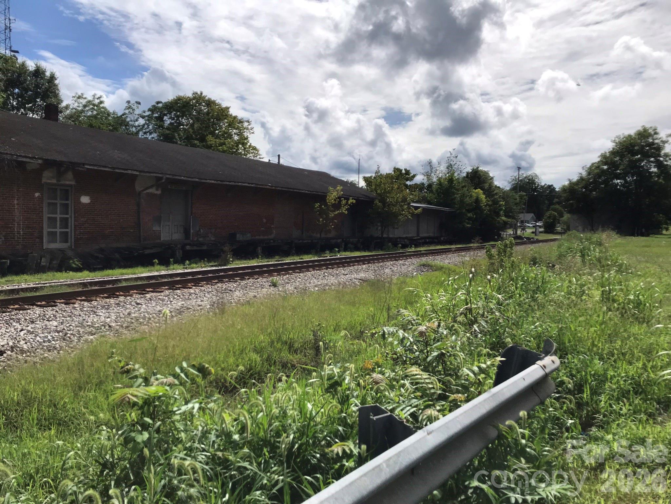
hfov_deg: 63.4
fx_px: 543
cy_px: 252
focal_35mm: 28
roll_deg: -1.3
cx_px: 336
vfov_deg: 49.7
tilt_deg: -3.3
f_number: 1.8
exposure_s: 1/6410
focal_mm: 3.99
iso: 20
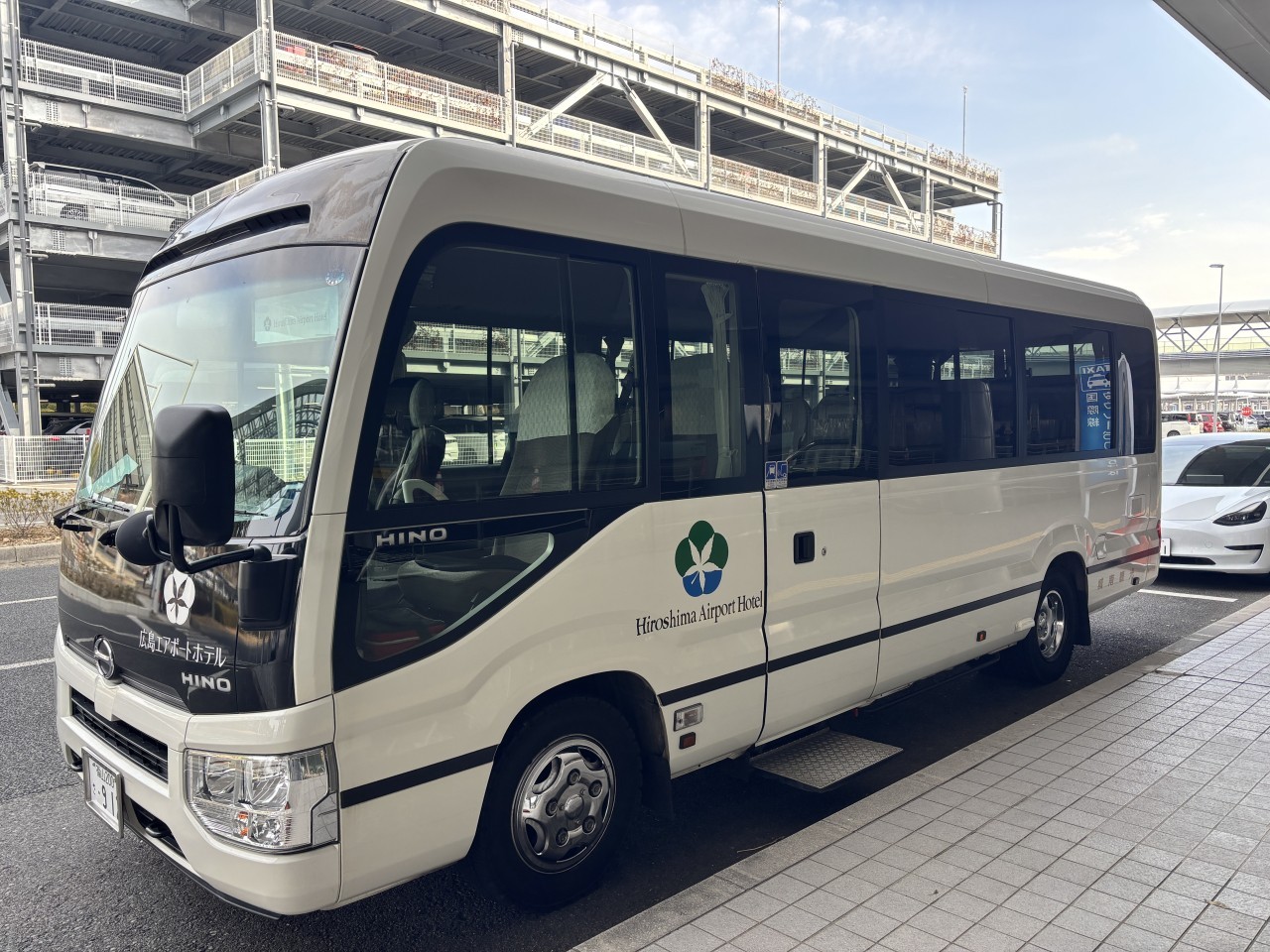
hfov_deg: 67.3
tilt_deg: -4.1
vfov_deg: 53.1
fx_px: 954
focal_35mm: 26
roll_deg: +0.8
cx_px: 635
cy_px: 476
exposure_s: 1/227
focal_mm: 5.96
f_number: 1.6
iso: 40
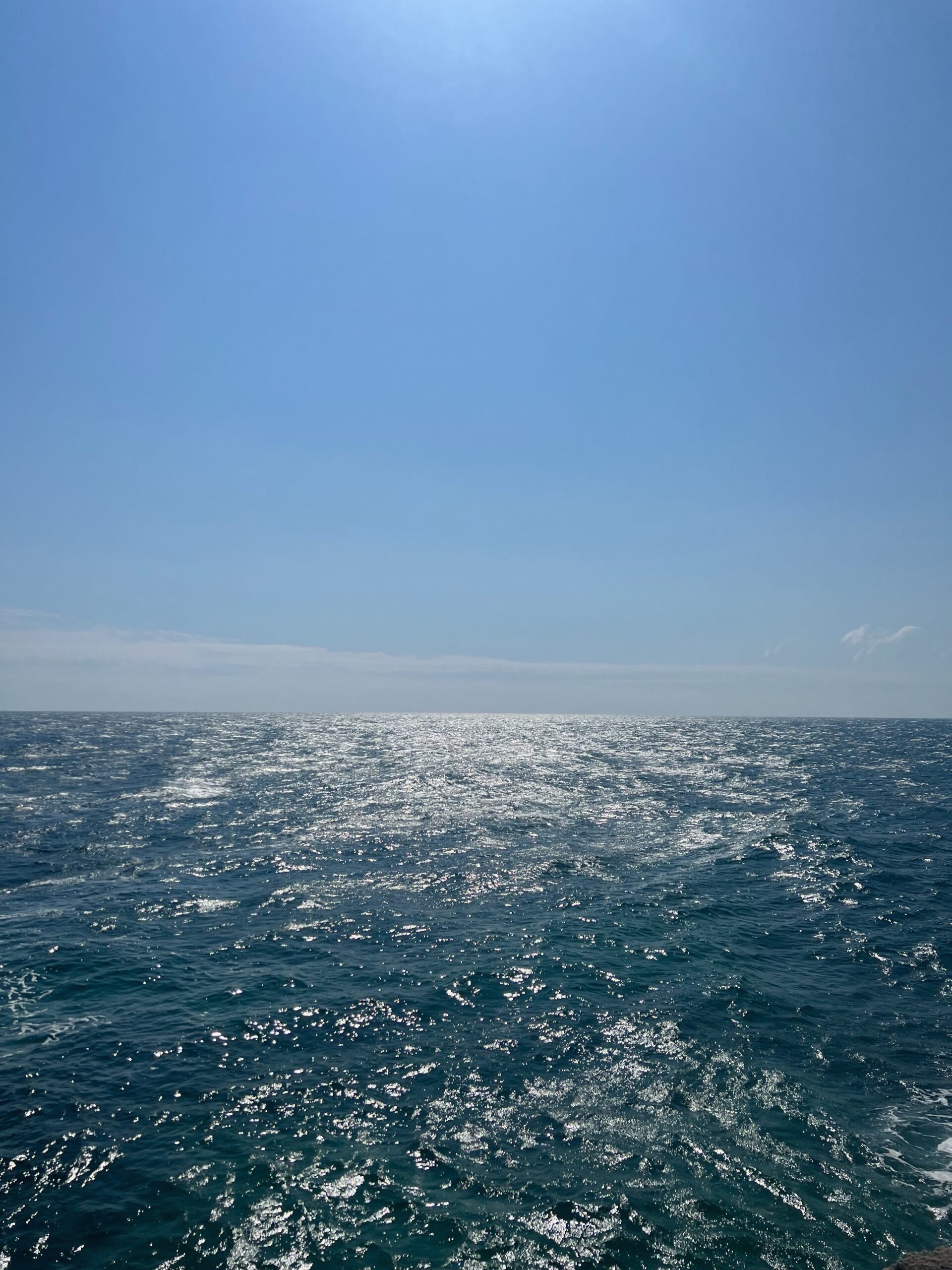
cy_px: 635
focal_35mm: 26
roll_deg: -0.8
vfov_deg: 67.3
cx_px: 476
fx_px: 953
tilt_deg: +7.2
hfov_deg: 53.1
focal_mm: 5.7
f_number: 1.5
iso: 50
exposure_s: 1/16393
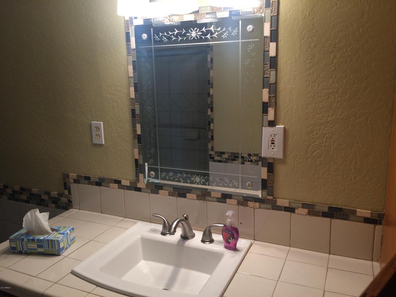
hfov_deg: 61.7
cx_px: 198
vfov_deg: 48.2
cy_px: 148
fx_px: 332
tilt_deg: -12.7
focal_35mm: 29
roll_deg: -0.7
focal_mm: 4.15
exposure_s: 1/40
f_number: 2.2
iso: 32
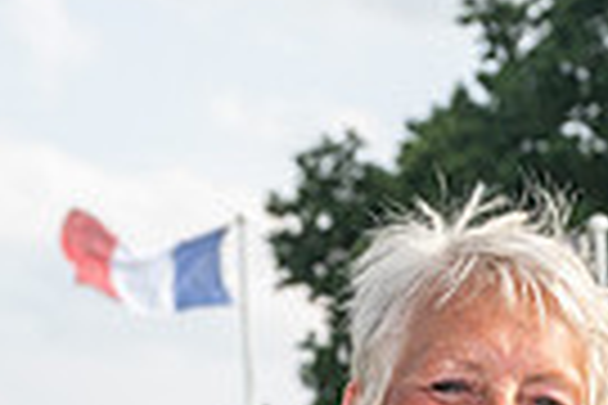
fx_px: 3631
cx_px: 1157
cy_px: 844
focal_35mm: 215
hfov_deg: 9.1
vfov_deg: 6.2
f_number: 6.3
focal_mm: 50
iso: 125
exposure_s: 1/200
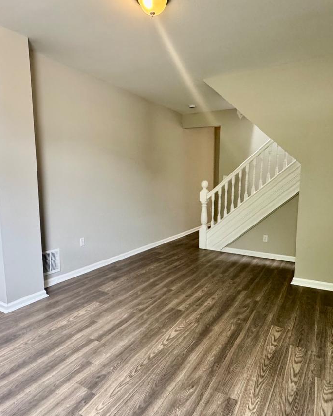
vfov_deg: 72.6
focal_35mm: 23
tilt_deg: -8.4
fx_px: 284
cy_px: 215
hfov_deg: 60.8
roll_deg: -0.4
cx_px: 162
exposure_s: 1/120
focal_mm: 2.22
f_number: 2.2
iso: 320
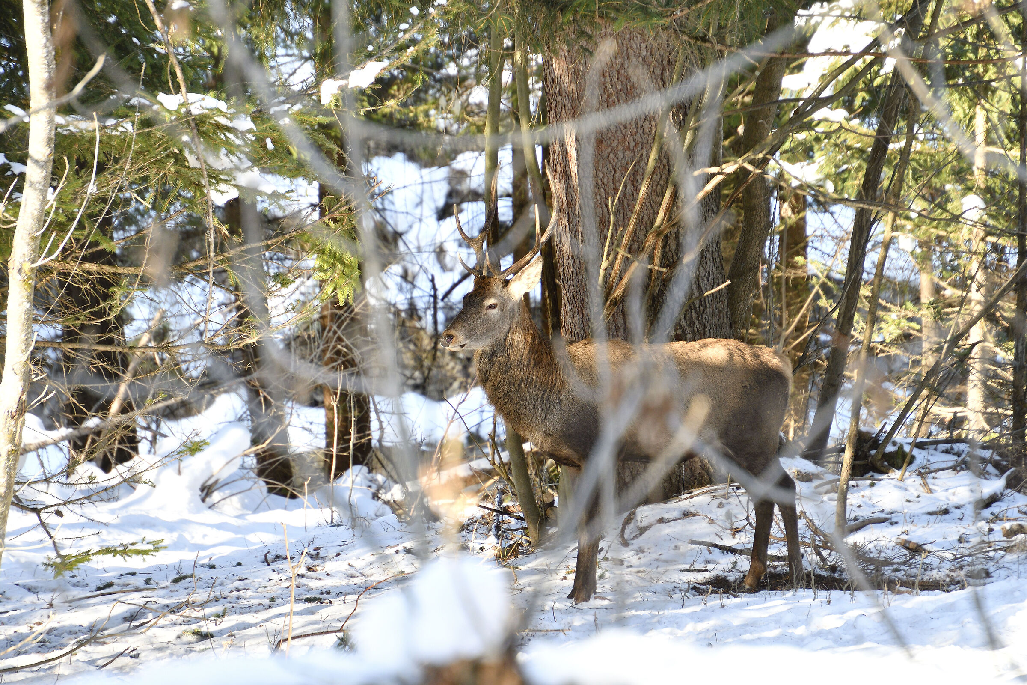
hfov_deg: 5.5
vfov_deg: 3.7
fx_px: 10697
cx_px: 514
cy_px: 342
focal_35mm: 375
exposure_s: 1/125
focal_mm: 250
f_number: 6.3
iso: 400
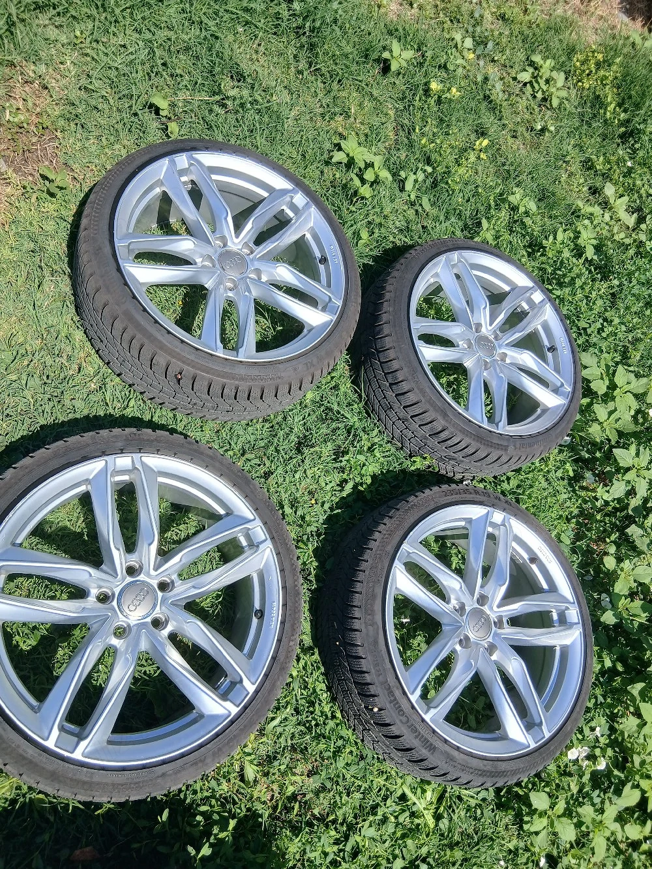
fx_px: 653
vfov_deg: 67.3
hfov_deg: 53.1
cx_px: 326
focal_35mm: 26
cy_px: 434
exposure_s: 1/667
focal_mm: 3.98
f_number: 1.8
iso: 20
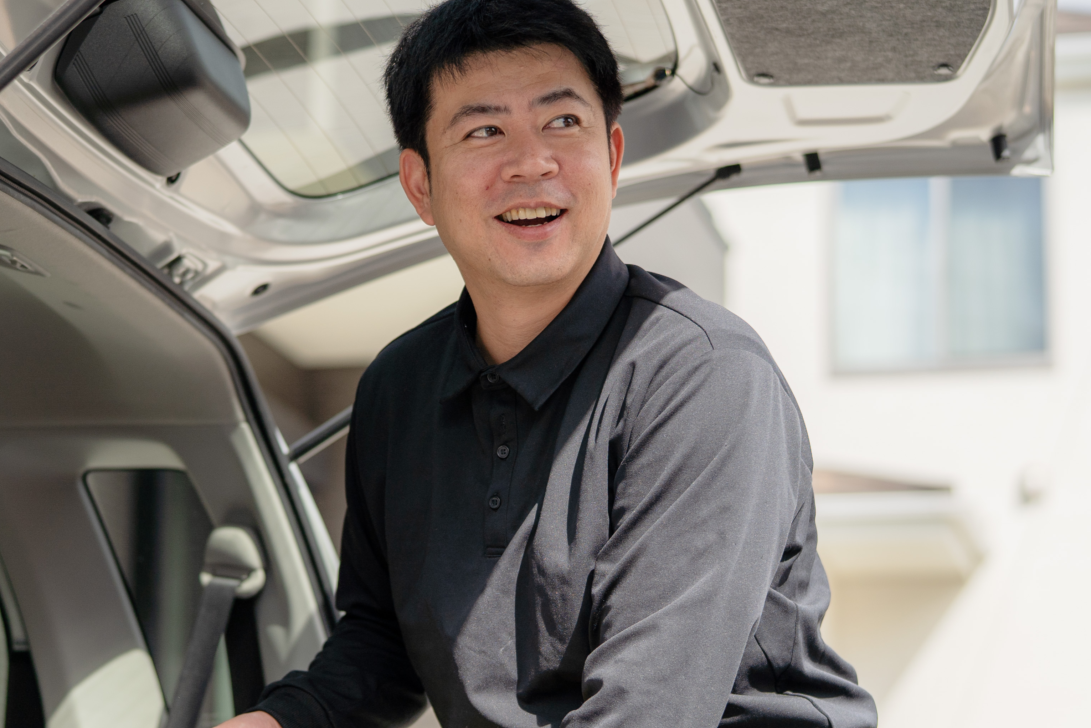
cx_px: 414
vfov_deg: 13.9
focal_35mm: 98
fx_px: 2970
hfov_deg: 20.8
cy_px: 551
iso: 100
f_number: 2
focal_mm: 50
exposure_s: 1/1600
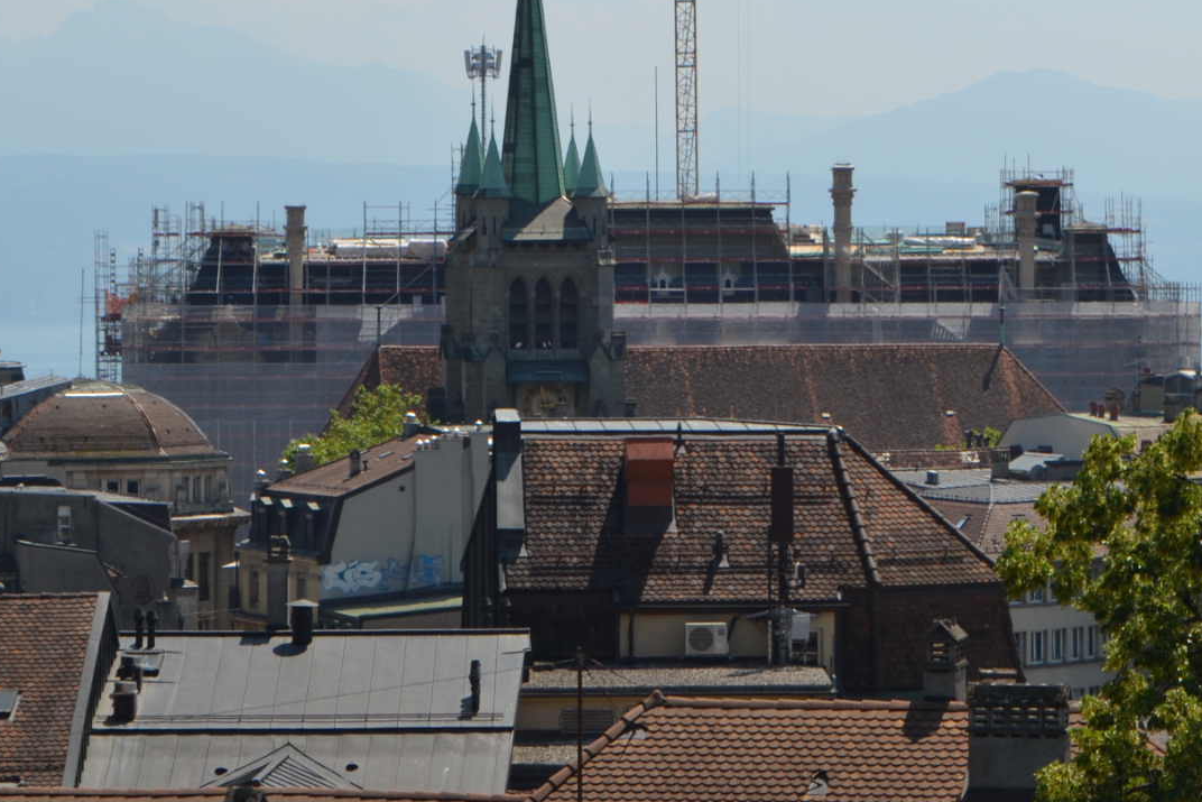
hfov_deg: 13.8
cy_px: 105
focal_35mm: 149
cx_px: 792
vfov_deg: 9.2
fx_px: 4975
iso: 100
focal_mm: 52
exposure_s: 1/200
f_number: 13
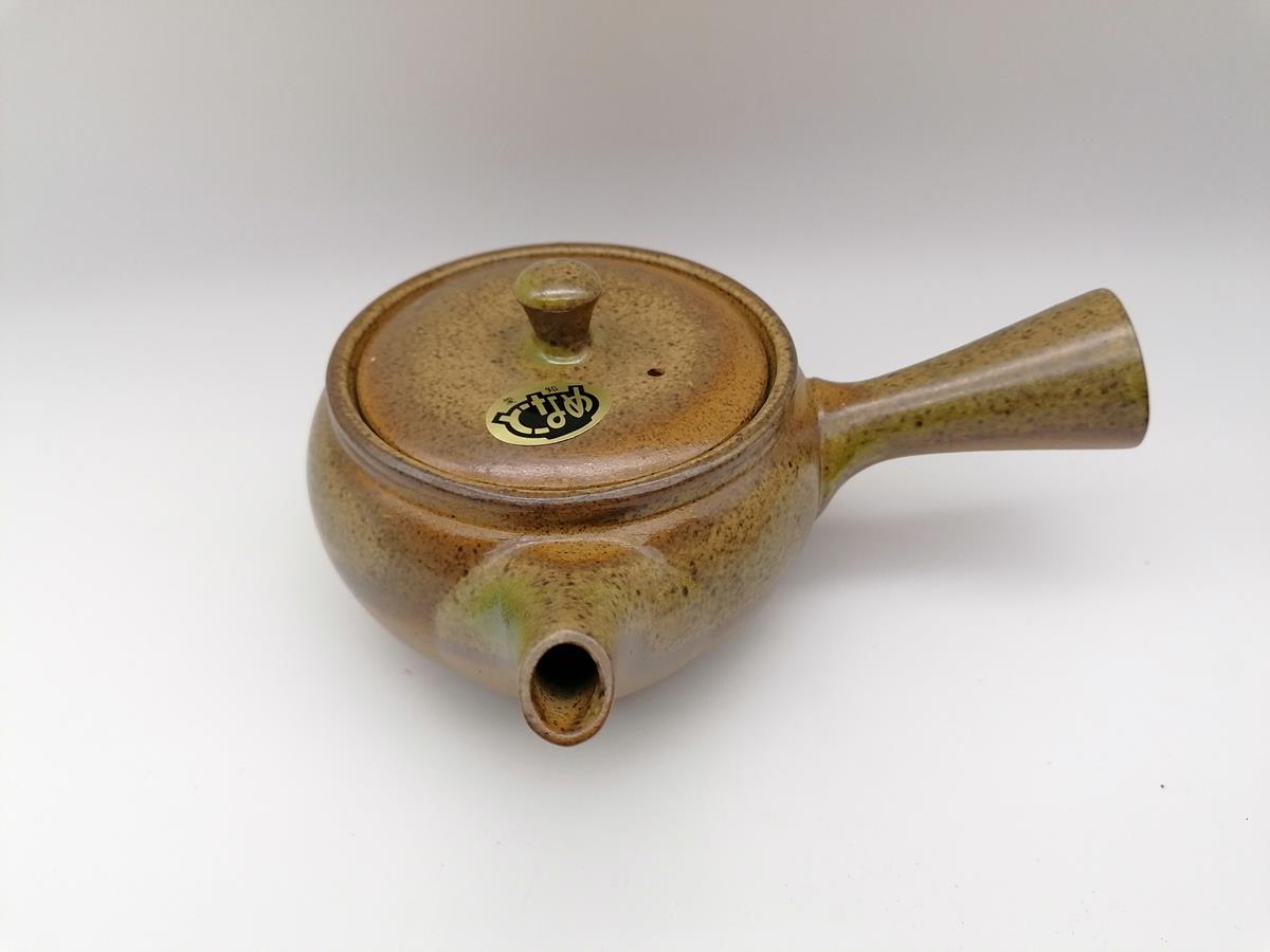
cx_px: 635
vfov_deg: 51.4
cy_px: 476
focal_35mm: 27
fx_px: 991
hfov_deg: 65.3
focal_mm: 4.75
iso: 80
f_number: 1.8
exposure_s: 1/100
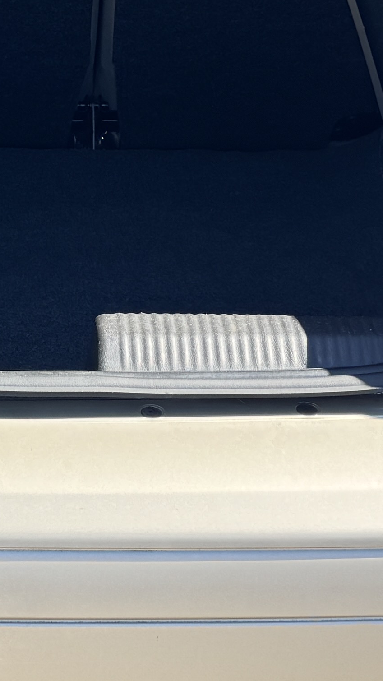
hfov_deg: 12.1
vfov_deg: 21.2
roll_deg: +0.3
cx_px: -22
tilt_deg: -21.4
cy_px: 104
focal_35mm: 99
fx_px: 1787
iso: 80
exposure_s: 1/812
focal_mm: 6.76
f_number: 1.78
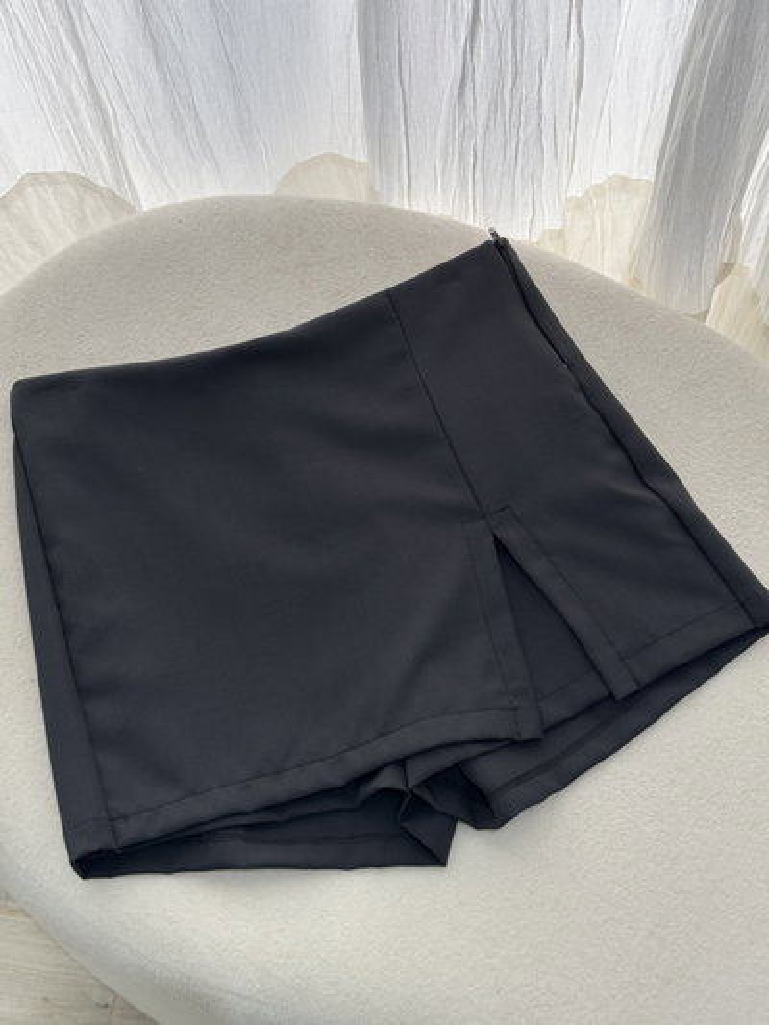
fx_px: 1421
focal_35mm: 48
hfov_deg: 30.3
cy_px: 512
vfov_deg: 39.6
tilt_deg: -66.9
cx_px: 384
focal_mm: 6.76
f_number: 1.78
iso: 64
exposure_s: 1/100
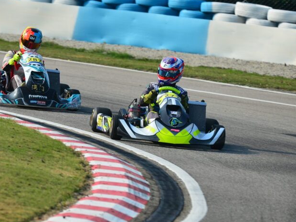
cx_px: 115
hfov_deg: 4.2
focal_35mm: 476
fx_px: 4070
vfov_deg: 3.1
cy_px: 107
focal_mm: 300
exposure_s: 1/500
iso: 100
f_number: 5.6
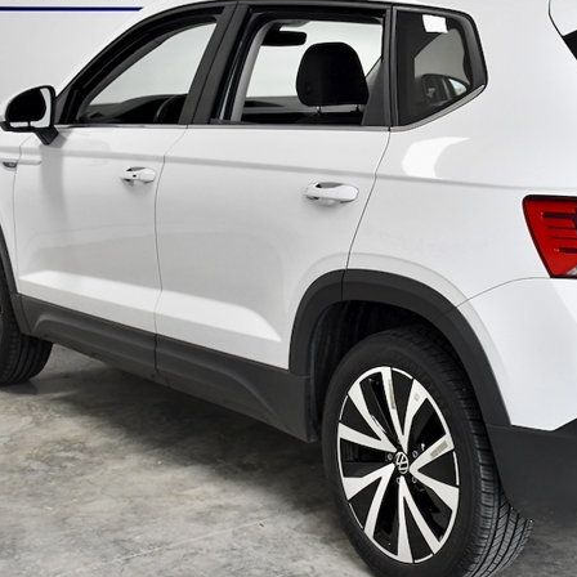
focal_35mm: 70
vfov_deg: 24.6
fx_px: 1320
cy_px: 225
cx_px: 473
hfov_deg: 24.2
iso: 2000
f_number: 5.6
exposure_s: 1/500
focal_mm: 24
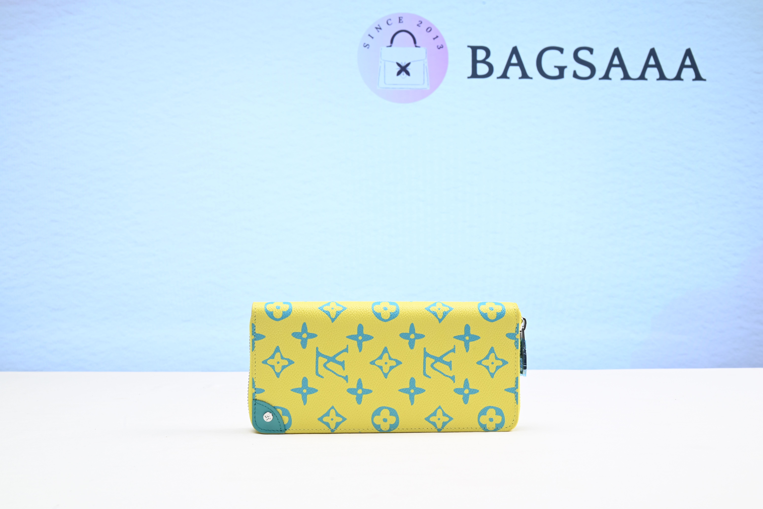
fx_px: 848
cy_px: 254
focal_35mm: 40
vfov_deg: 33.4
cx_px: 382
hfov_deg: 48.4
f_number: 16
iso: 100
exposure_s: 1/2
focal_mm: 40
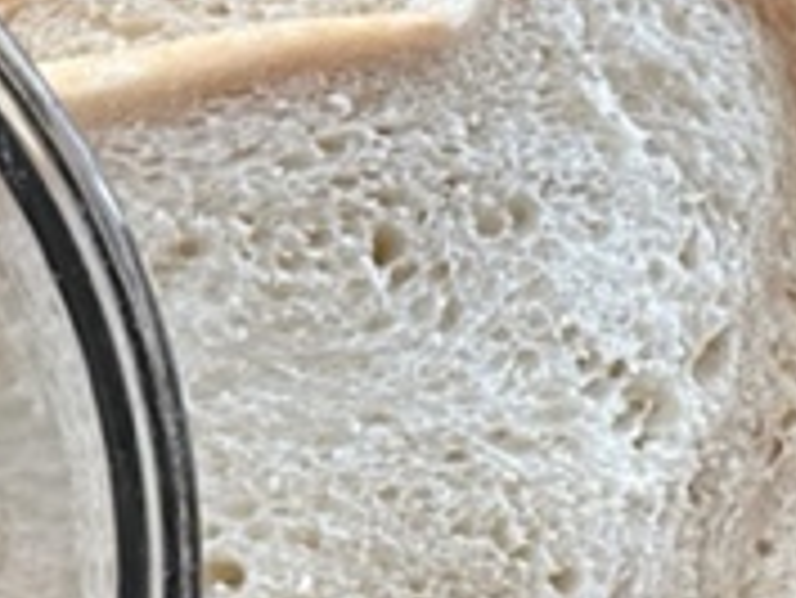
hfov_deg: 18.1
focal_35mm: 94
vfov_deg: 15.3
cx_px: -472
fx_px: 2163
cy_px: 652
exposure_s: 1/60
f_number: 1.6
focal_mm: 4.2
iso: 320
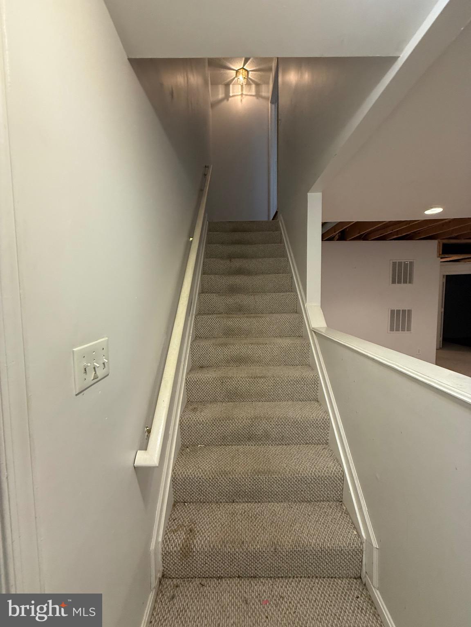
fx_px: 254
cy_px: 314
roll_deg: +2.1
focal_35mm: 14
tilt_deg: -3.1
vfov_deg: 102.1
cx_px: 236
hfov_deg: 85.7
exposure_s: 1/60
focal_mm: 2.22
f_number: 2.2
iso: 250
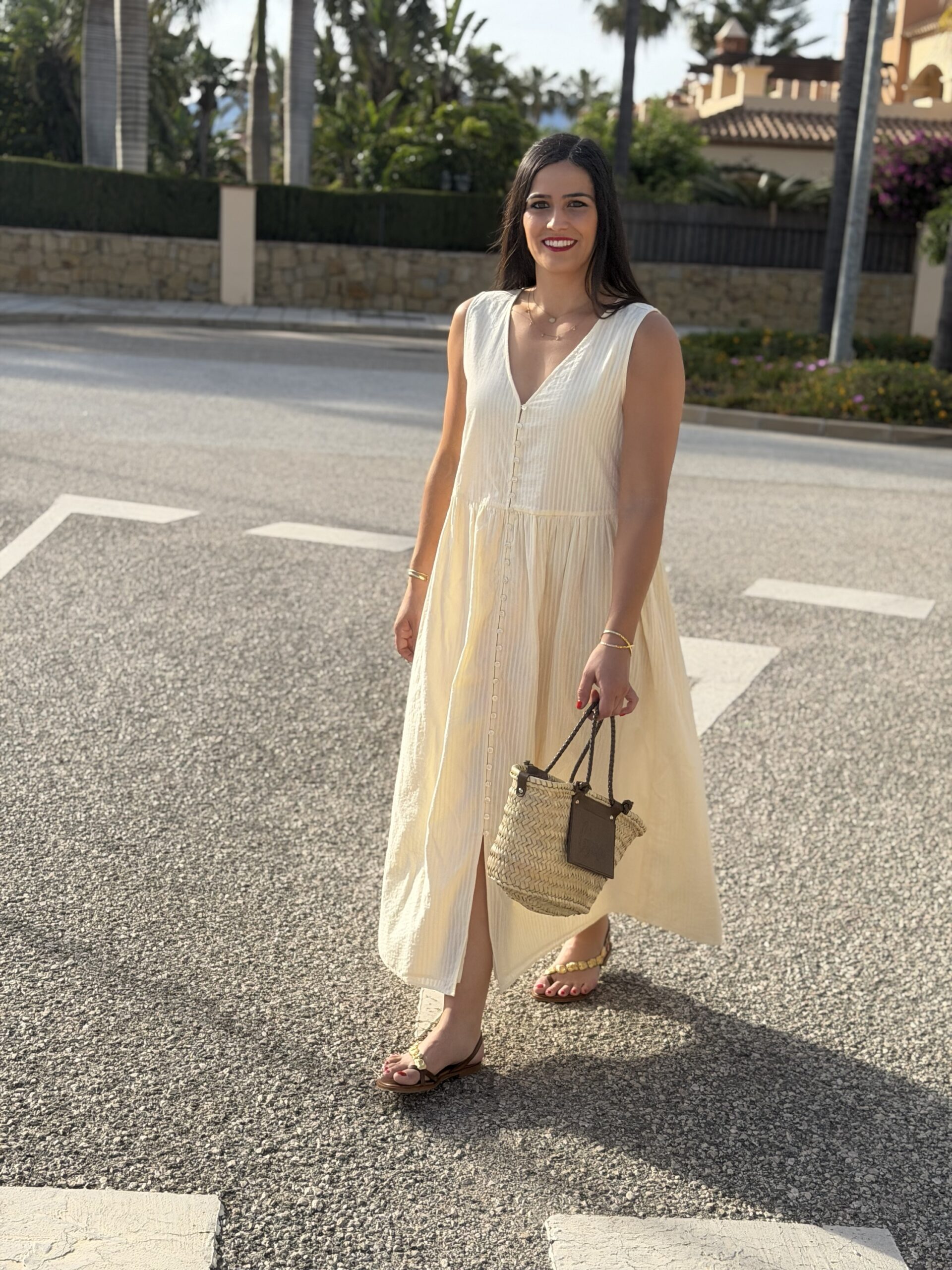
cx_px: 476
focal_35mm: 48
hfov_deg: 30.3
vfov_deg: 39.7
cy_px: 635
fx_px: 1760
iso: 64
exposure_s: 1/3226
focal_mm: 6.76
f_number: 1.78
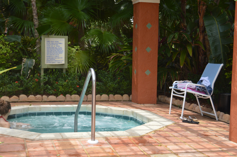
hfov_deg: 33.4
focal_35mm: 60
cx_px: 118
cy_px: 78
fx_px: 395
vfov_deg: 22.6
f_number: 5
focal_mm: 40
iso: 100
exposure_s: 1/125
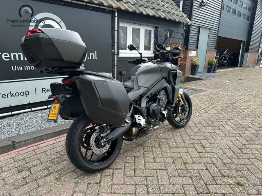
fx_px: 182
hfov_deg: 71.6
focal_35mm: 24
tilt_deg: -14.9
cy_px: 98
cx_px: 131
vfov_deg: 56.8
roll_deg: -2.4
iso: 80
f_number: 1.78
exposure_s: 1/918
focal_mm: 6.86
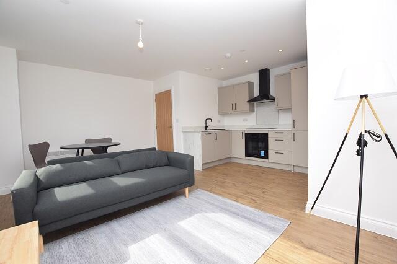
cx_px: 198
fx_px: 165
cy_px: 132
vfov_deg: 77.3
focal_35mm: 15
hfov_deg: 100.4
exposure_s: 1/125
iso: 250
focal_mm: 10
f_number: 5.6
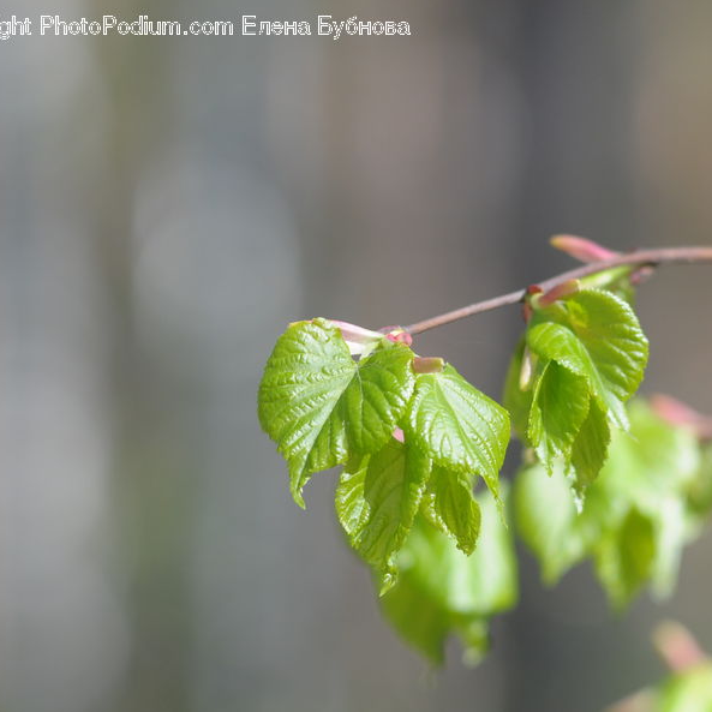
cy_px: 356
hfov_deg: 6.7
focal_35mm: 261
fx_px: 6065
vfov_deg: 6.7
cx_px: 469
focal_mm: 135
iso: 320
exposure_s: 1/500
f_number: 3.5
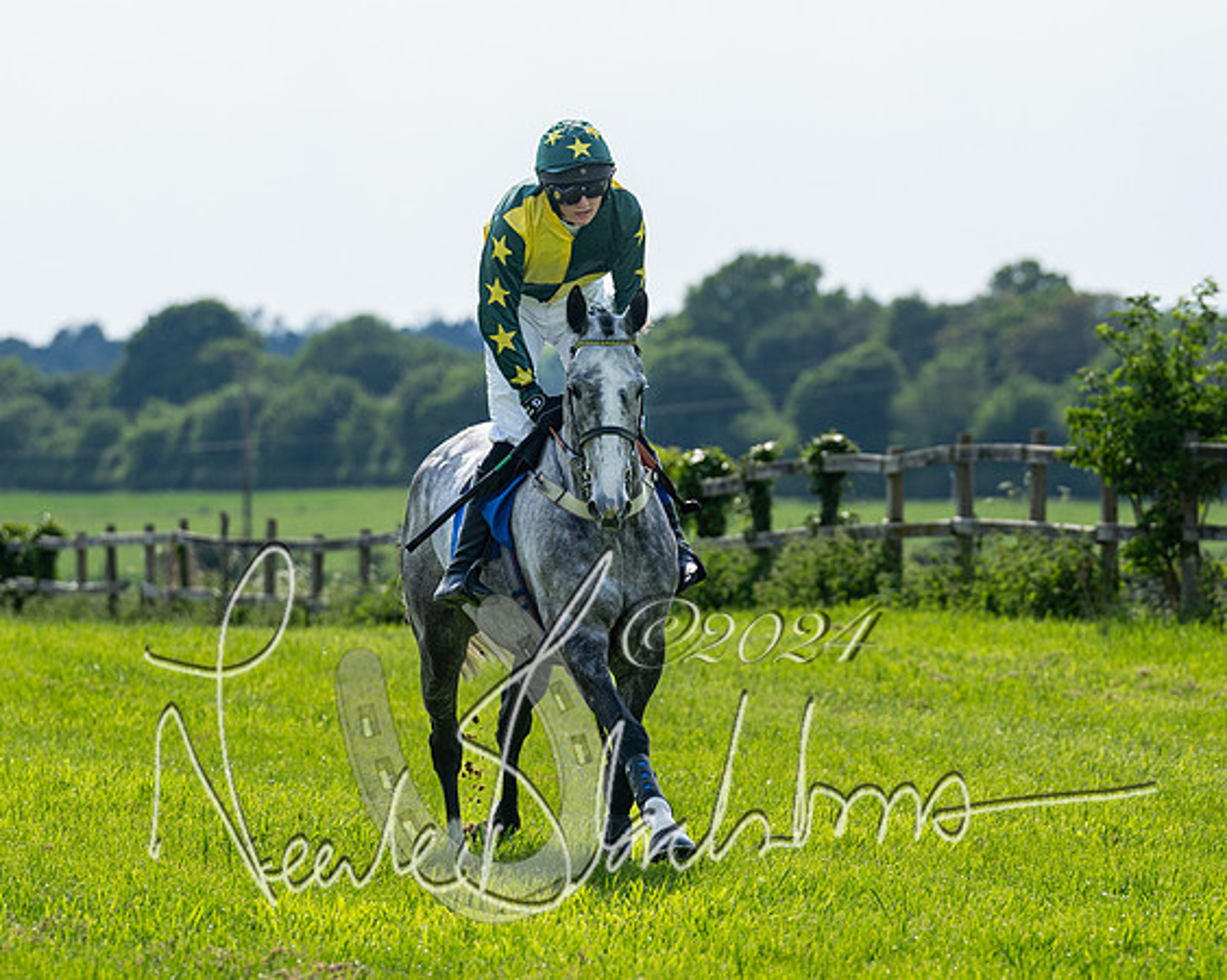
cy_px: 391
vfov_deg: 4.5
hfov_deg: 5.6
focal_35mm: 346
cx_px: 577
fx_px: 12577
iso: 200
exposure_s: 1/1250
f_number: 5
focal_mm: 200
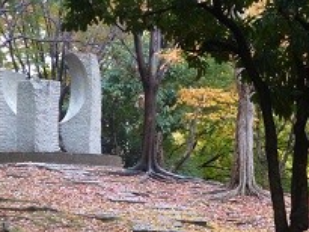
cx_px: 173
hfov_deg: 22.0
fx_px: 795
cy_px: 157
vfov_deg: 16.6
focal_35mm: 89
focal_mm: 8.9
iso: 250
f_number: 3.6
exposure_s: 1/80
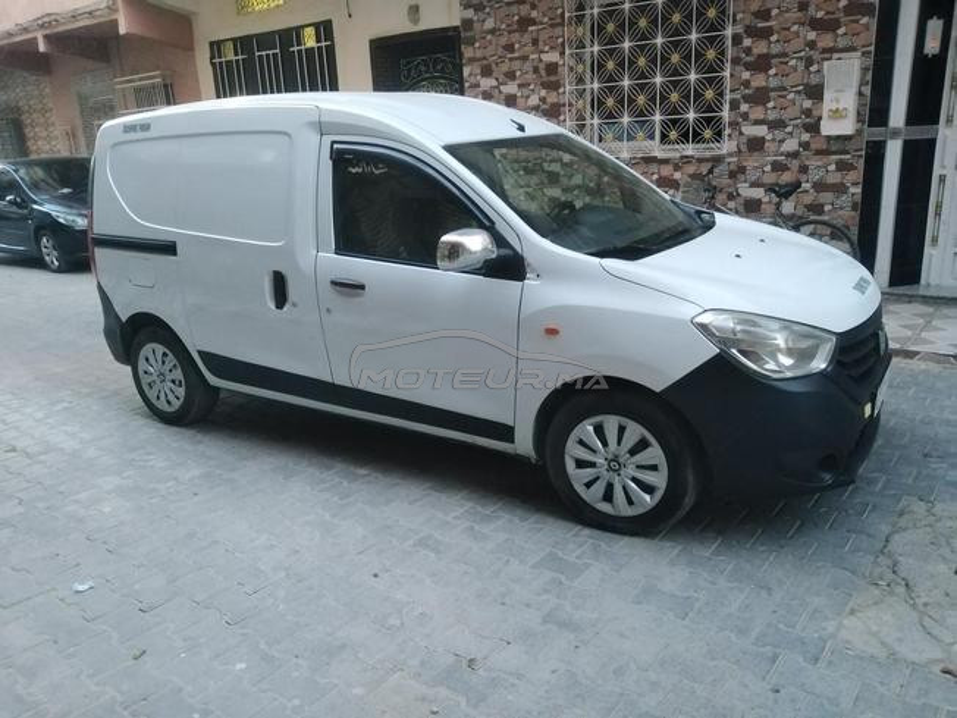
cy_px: 359
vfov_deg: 53.1
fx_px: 719
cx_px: 478
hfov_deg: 67.3
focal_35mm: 26
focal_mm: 3.59
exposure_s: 1/20
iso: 718
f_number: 1.8
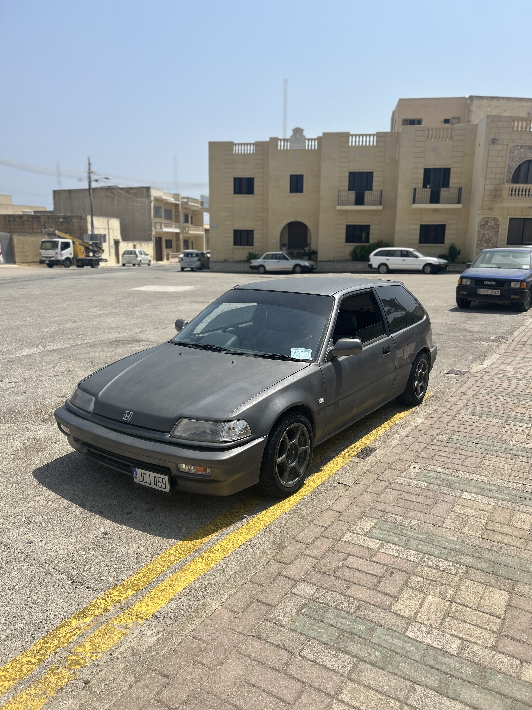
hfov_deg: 53.1
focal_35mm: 26
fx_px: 533
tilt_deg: -12.6
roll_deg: -0.4
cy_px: 355
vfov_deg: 67.3
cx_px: 266
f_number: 1.5
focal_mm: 5.7
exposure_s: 1/4630
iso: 50
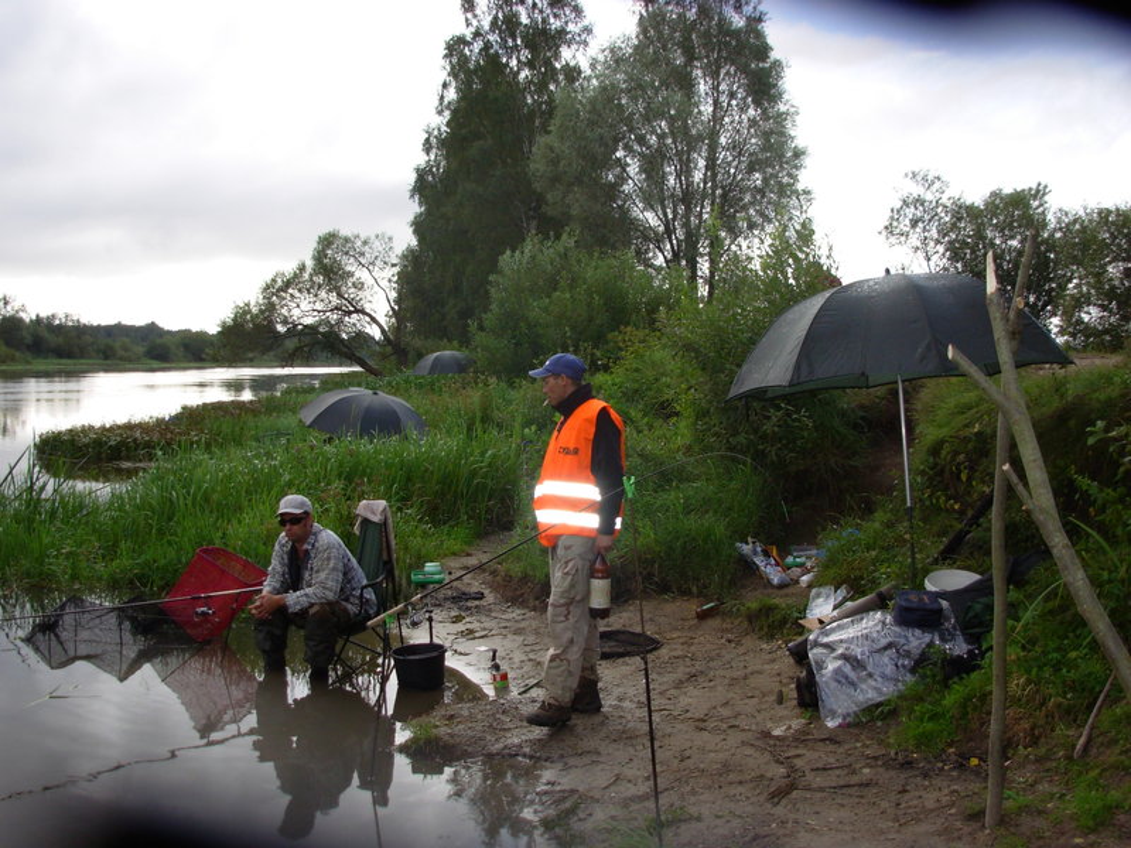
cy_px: 424
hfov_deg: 49.0
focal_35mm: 38
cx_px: 566
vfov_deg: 37.7
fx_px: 1242
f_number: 2.9
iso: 50
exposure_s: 1/470
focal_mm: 6.3
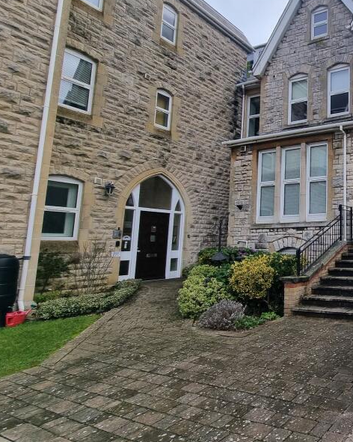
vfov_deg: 75.0
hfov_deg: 47.7
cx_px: 378
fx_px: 288
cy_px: 204
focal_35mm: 22
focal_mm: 2.2
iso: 50
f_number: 2.2
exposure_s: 1/926
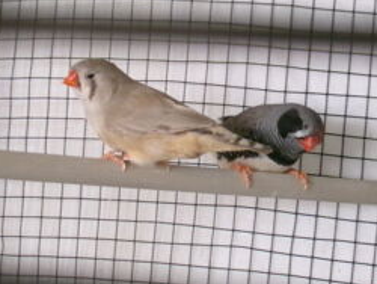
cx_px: 280
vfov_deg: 16.1
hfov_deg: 21.1
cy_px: 160
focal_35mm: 92
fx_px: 1003
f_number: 4.2
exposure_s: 1/8
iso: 800
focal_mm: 8.5
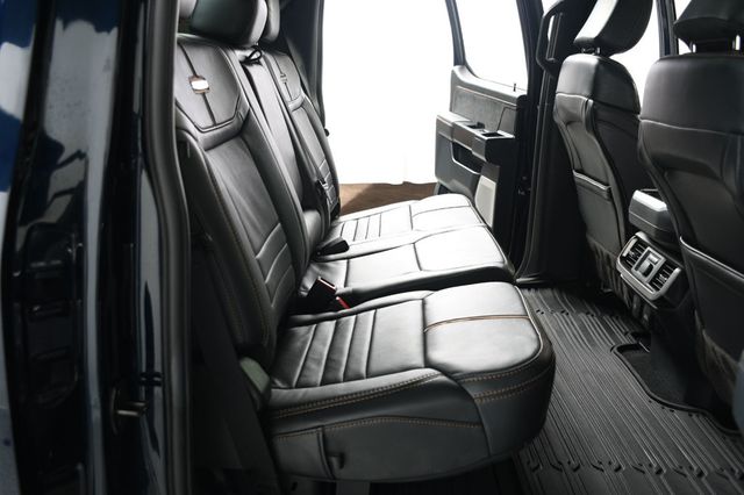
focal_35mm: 34
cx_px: 372
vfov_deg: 38.8
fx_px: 702
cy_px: 248
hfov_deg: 55.8
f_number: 3.8
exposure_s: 1/160
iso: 100
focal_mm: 23
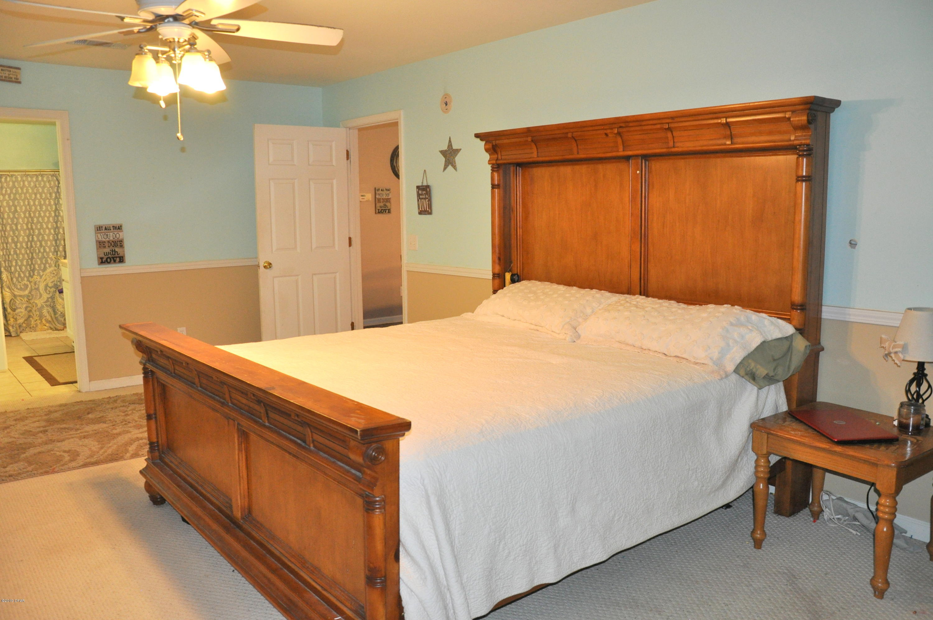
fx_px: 699
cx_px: 466
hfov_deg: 67.4
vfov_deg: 47.8
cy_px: 310
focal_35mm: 27
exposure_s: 1/80
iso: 800
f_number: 3.5
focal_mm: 18
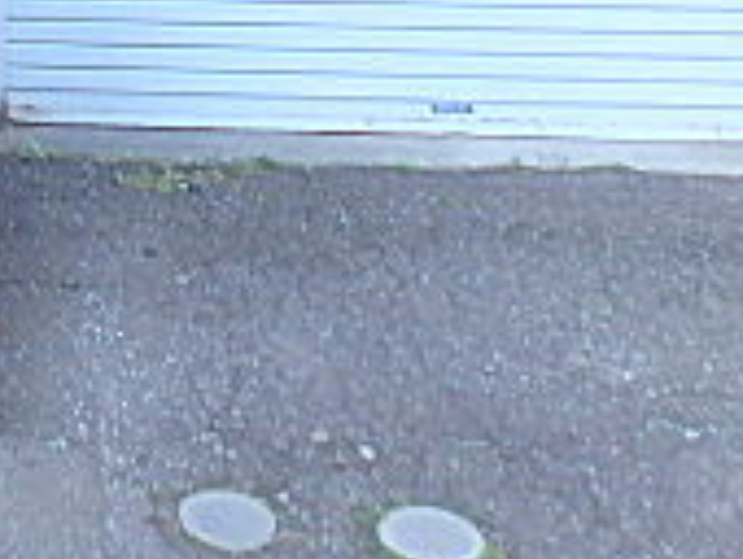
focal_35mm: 79
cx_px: -258
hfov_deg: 21.9
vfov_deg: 15.7
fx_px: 1698
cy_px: -472
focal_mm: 3.7
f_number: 3.5
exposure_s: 1/60
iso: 125
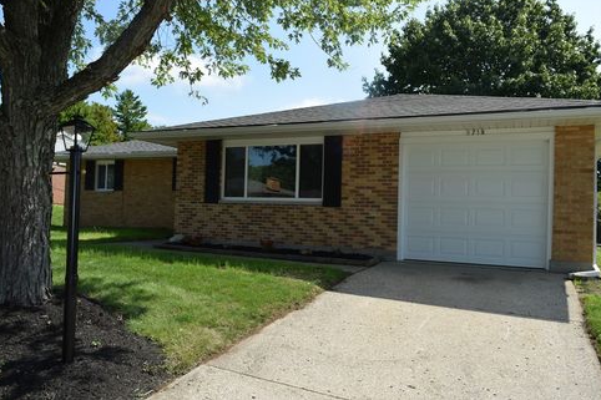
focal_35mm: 28
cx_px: 304
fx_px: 467
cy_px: 194
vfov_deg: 46.4
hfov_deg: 65.5
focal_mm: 18
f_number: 8
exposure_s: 1/200
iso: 100
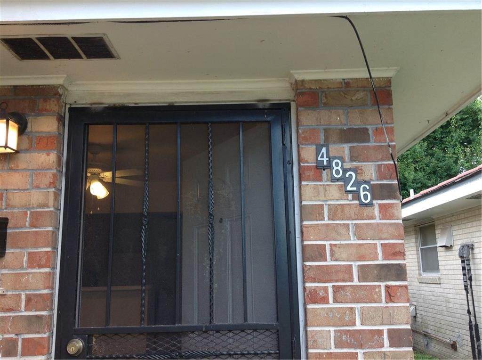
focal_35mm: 35
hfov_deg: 52.7
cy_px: 180
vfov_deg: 40.6
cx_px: 241
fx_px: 486
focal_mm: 4.28
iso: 50
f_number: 2.4
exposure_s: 1/128
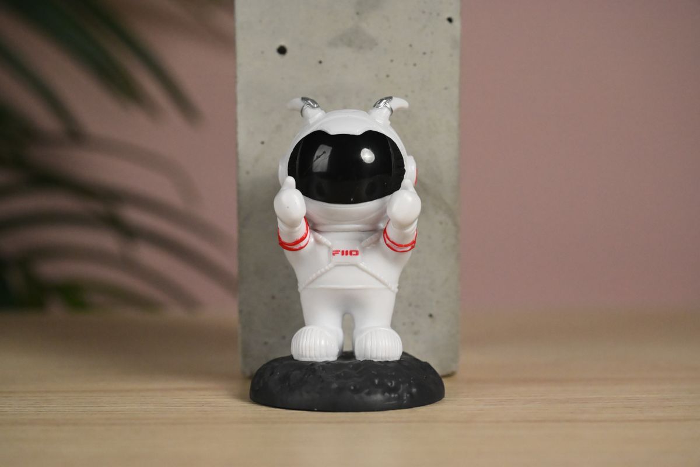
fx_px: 1361
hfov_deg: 28.8
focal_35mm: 70
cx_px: 350
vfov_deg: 19.5
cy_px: 234
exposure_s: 1/2000
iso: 12800
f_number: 6.3
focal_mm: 70
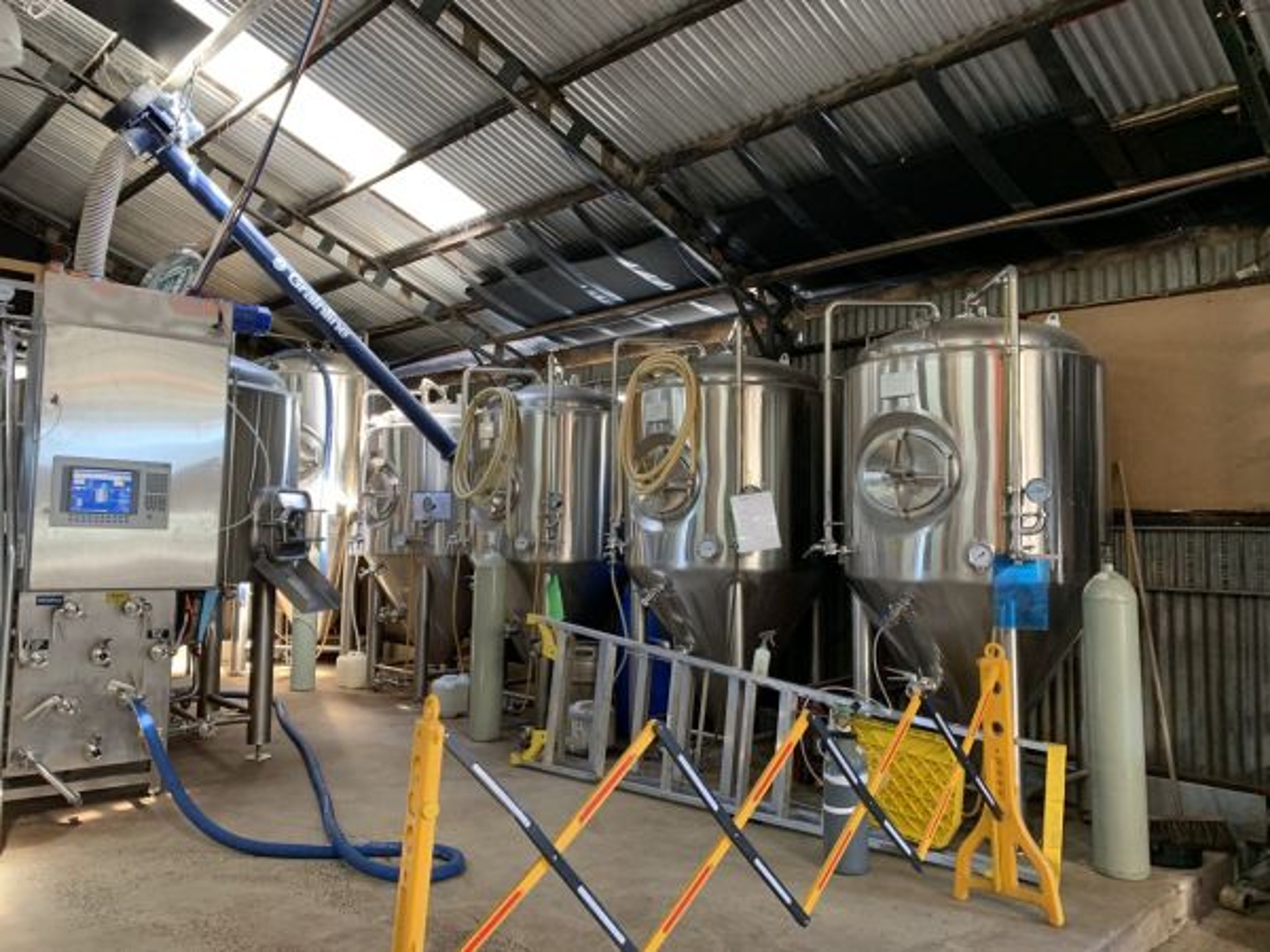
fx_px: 954
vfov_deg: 53.1
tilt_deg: +4.8
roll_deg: -1.4
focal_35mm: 26
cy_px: 476
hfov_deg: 67.3
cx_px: 635
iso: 200
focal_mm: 4.25
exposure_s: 1/50
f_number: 1.8
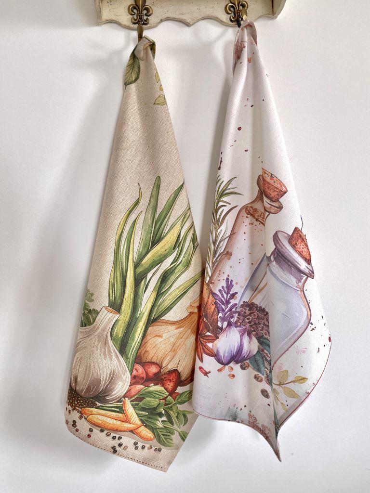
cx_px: 185
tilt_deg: -10.5
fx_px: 371
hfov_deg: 53.1
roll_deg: +1.1
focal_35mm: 26
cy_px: 246
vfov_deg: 67.3
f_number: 1.8
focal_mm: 4.25
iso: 80
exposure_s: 1/100
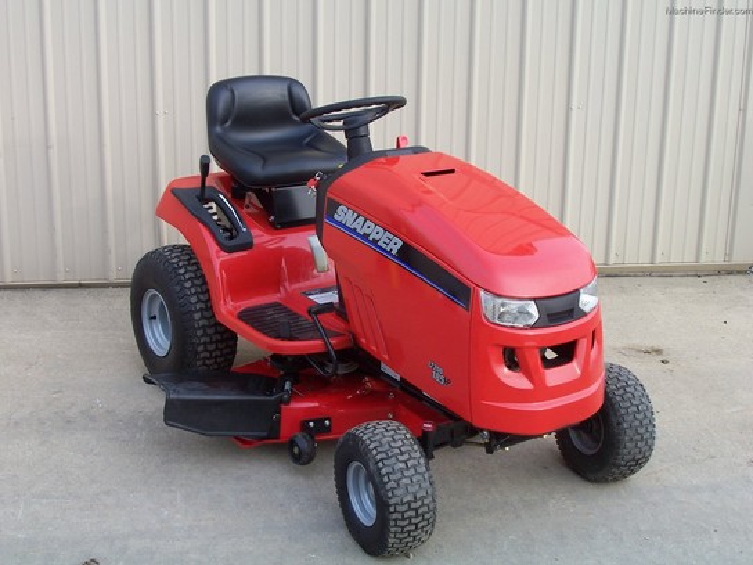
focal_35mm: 50
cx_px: 376
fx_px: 1088
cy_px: 282
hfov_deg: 38.2
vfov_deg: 29.1
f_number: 3.4
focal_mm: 8.6
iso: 80
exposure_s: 1/125
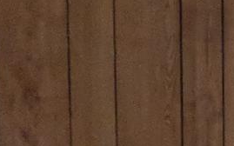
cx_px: 829
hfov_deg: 7.8
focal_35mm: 210
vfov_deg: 6.1
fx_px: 1339
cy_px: 275
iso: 426
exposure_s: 1/60
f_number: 2
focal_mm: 4.67
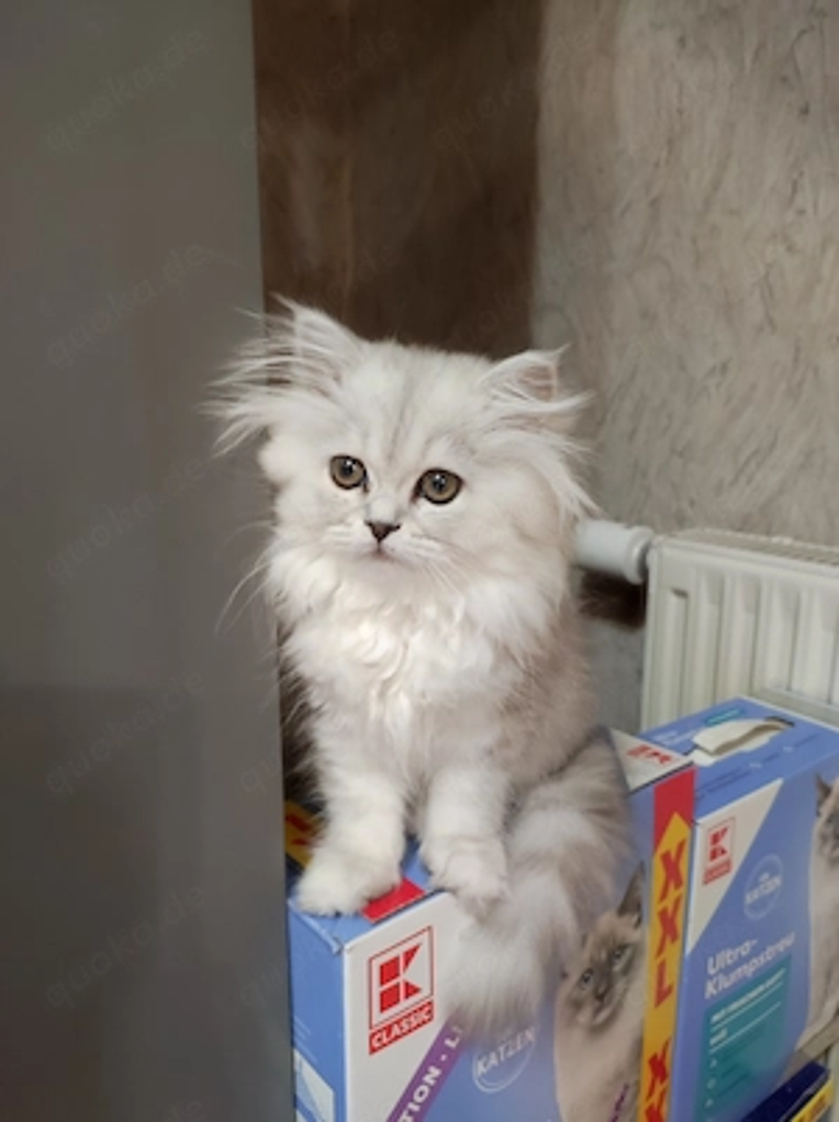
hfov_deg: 54.8
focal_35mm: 25
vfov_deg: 69.4
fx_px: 809
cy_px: 561
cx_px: 420
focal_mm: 4.7
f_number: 1.79
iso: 1817
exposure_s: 1/33
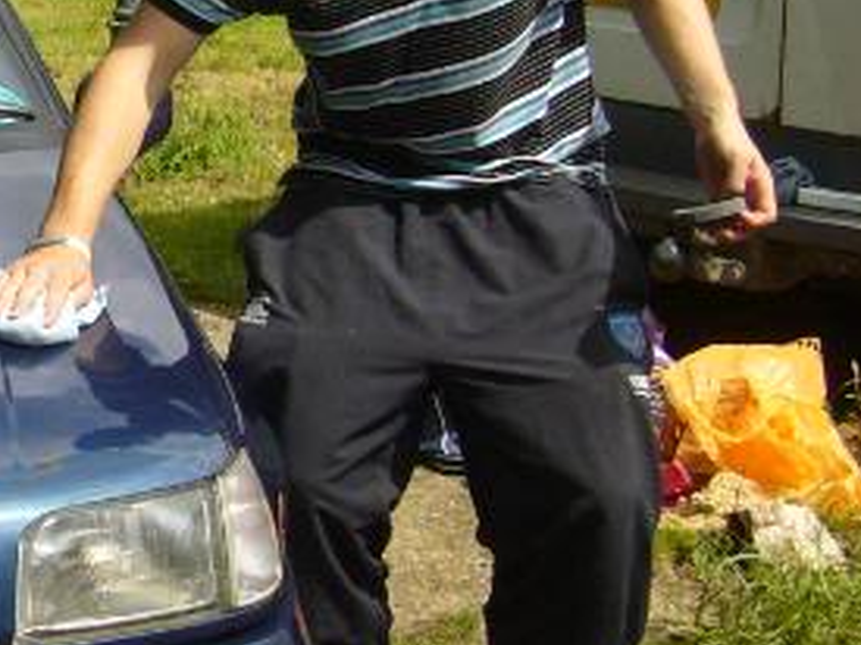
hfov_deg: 18.6
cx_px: -56
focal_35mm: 102
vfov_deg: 14.4
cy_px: 116
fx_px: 2536
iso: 100
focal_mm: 5.8
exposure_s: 1/400
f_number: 5.6
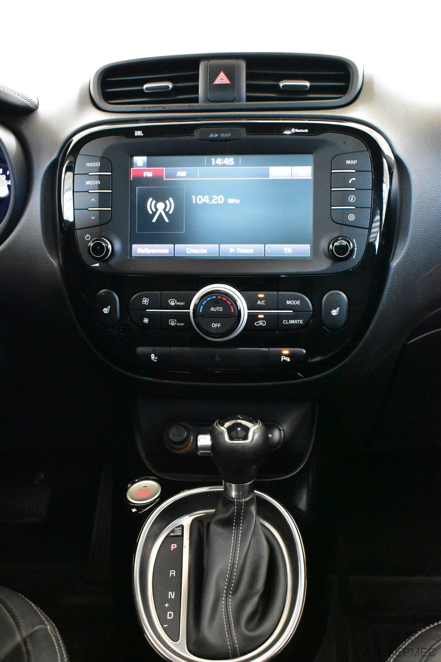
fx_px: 716
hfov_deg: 34.2
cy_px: 331
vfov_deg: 49.5
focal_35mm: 39
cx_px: 220
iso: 11400
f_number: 5.6
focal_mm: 26
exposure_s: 1/125
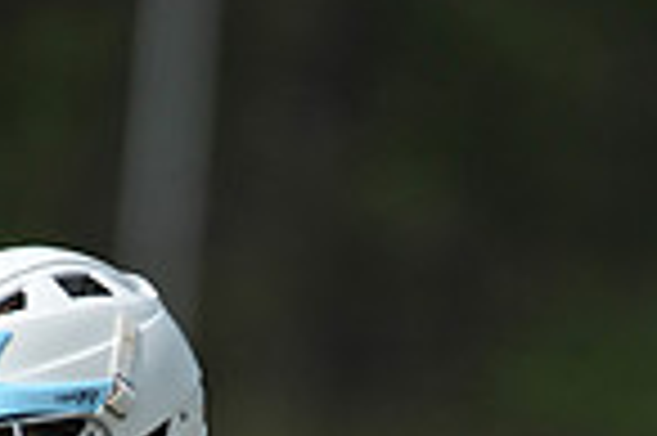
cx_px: 288
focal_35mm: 1585
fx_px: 28894
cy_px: 841
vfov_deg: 0.9
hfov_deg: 1.3
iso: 640
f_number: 4
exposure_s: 1/4000
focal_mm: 400
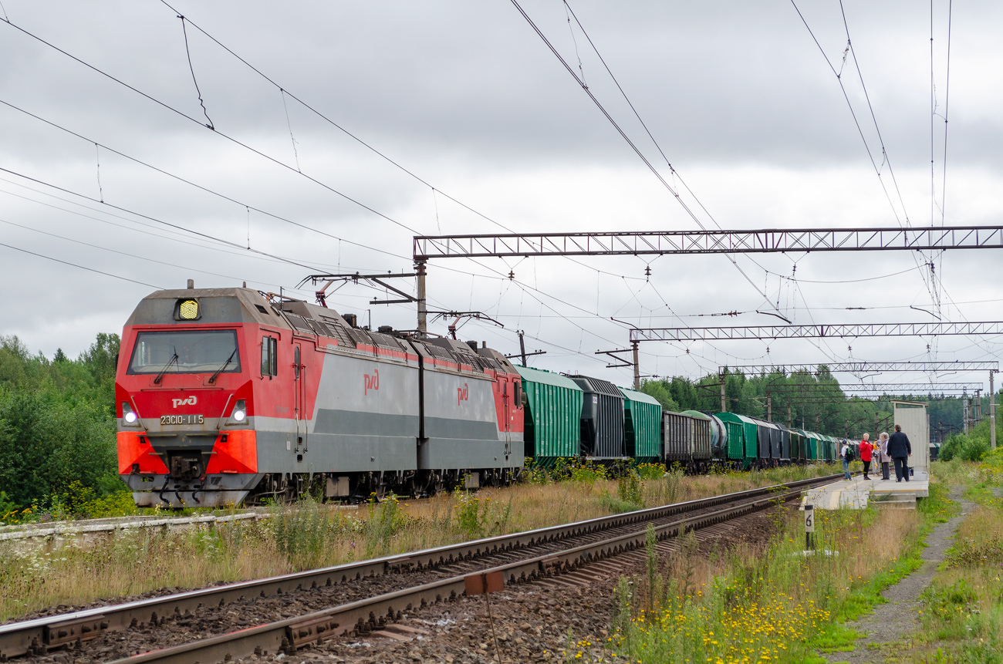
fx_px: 2294
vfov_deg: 16.5
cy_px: 332
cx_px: 502
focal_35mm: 82
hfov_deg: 24.7
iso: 200
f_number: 5.6
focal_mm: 55
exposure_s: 1/500
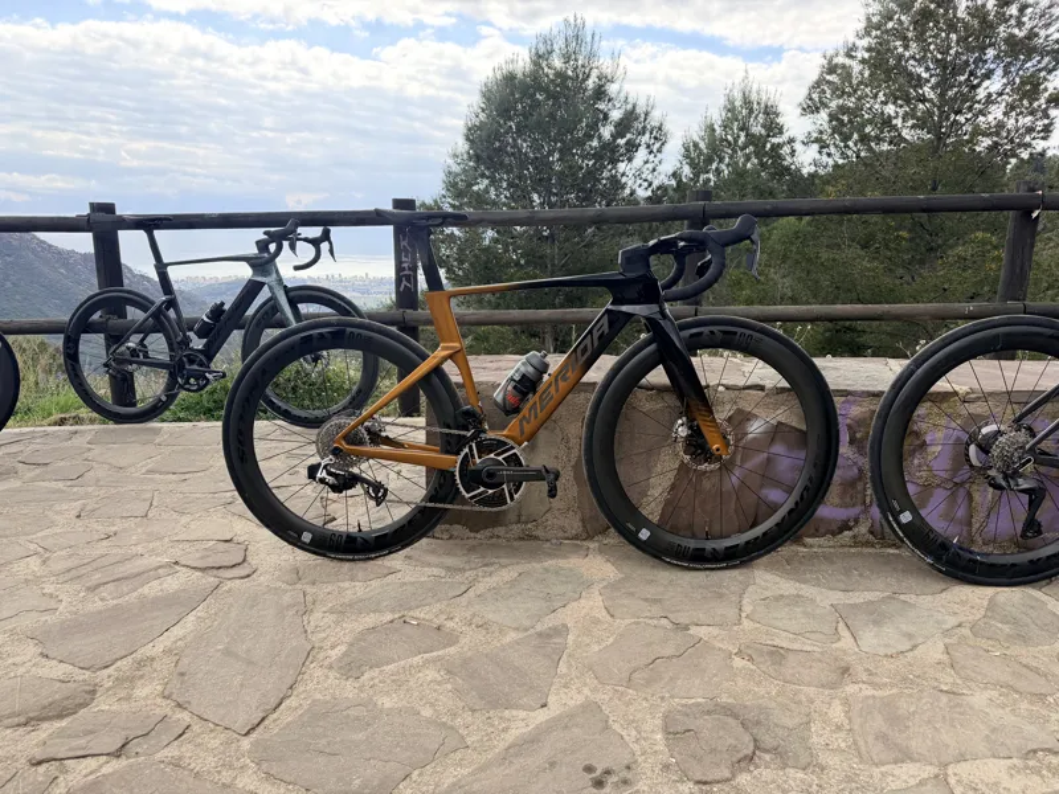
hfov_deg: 71.6
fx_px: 734
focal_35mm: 24
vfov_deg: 56.8
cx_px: 530
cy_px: 397
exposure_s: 1/888
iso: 100
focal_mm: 6.76
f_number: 1.78
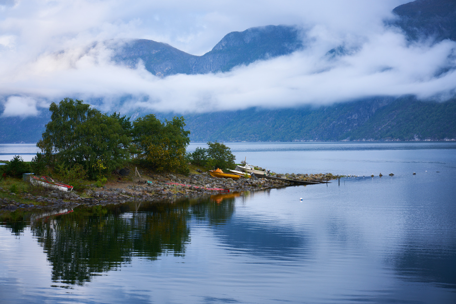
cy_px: 152
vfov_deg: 16.1
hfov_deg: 23.9
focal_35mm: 85
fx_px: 1077
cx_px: 228
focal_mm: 85
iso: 100
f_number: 8
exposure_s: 1/50
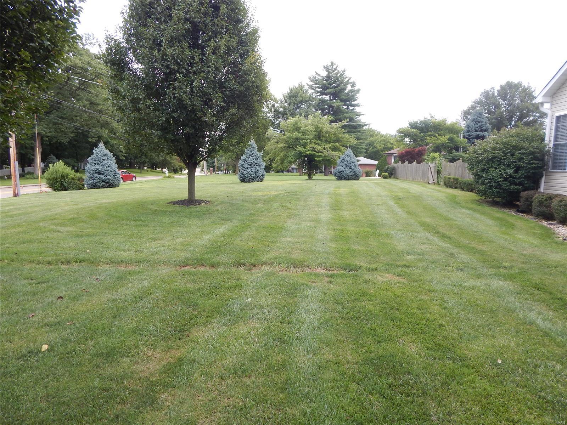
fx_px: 360
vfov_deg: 61.1
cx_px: 284
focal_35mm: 22
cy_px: 212
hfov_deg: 76.4
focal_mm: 4
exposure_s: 1/500
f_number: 3
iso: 125
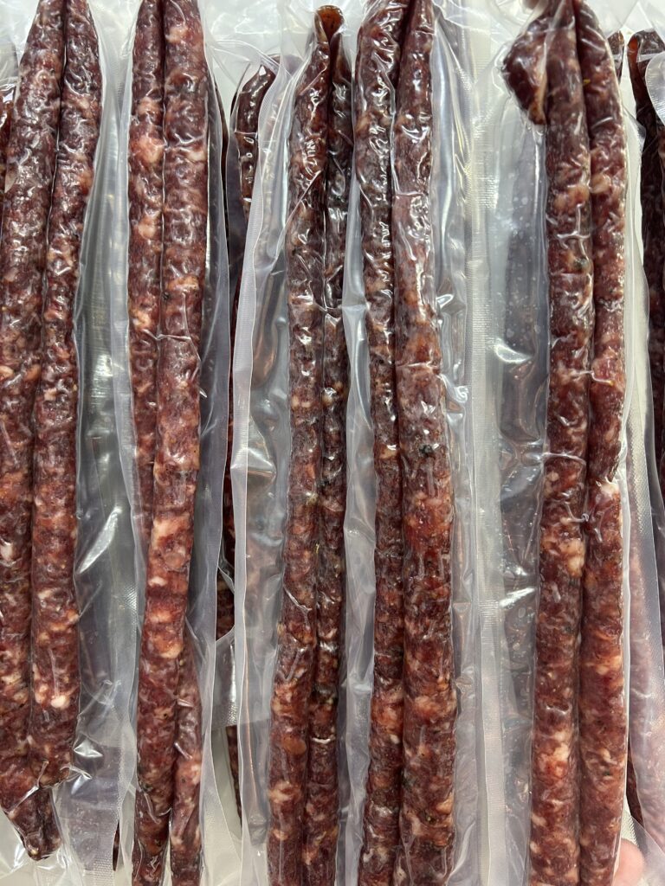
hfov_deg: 53.1
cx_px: 332
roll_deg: -2.0
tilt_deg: -6.9
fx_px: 666
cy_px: 443
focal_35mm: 26
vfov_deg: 67.3
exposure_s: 1/50
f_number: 1.5
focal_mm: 5.7
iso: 125
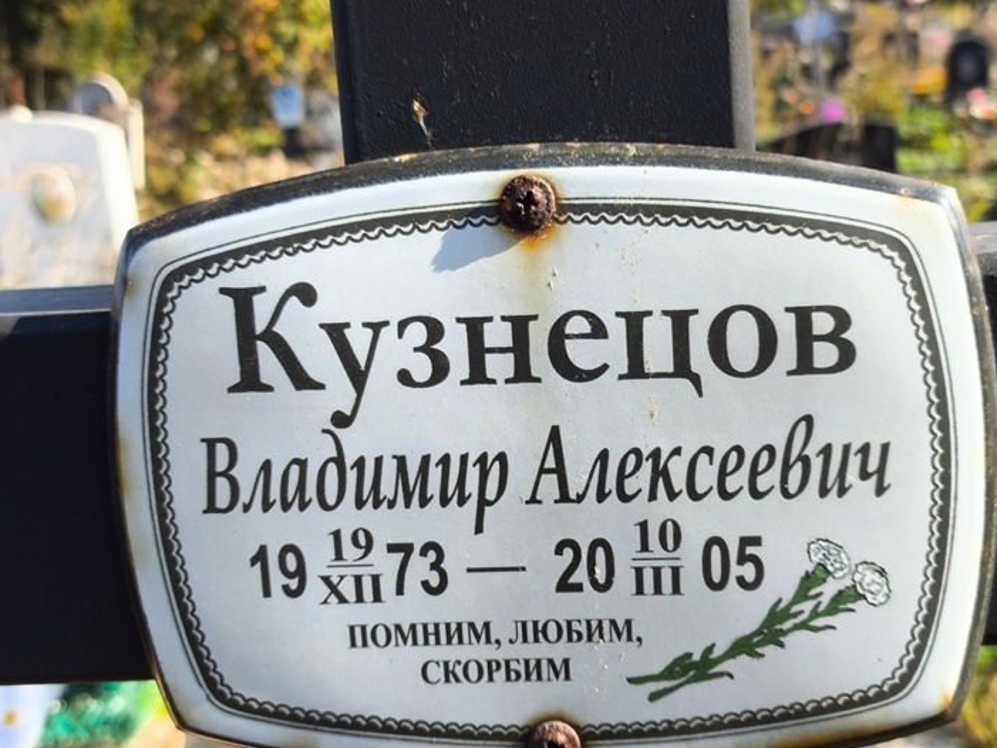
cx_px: 561
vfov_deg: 25.7
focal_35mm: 57
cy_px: 397
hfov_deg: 33.7
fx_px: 1642
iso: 50
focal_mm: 4.71
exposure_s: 1/484
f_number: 1.7
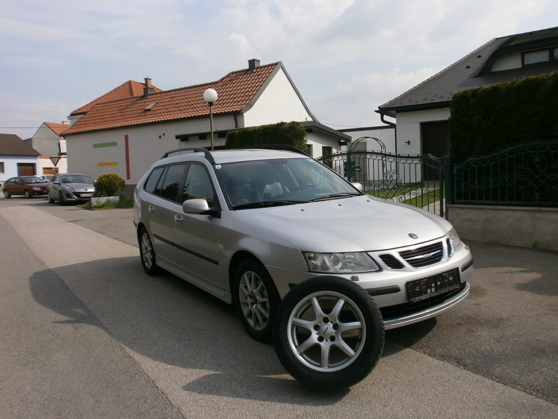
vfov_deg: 51.4
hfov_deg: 65.3
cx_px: 279
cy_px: 210
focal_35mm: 27
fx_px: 435
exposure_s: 1/200
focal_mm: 4.8
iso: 100
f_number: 10
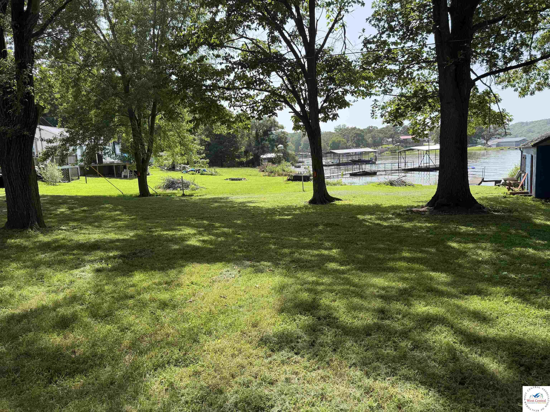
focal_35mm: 24
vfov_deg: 56.8
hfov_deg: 71.6
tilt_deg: -7.7
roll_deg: +2.3
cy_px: 206
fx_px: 381
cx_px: 275
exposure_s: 1/2110
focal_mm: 6.76
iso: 100
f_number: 1.78
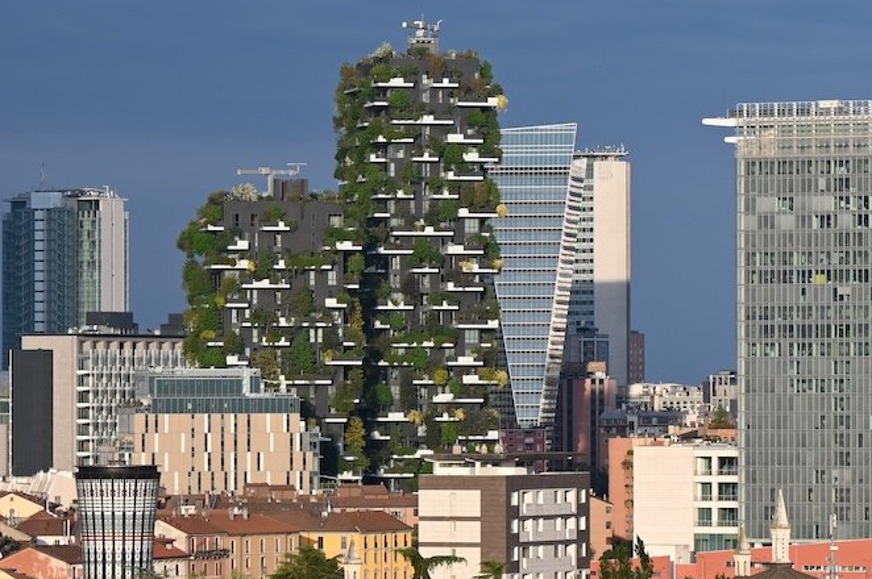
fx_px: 5686
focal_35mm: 235
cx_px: 877
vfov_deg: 5.8
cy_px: 235
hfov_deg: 8.7
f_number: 6.3
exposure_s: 1/250
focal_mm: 81
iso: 110
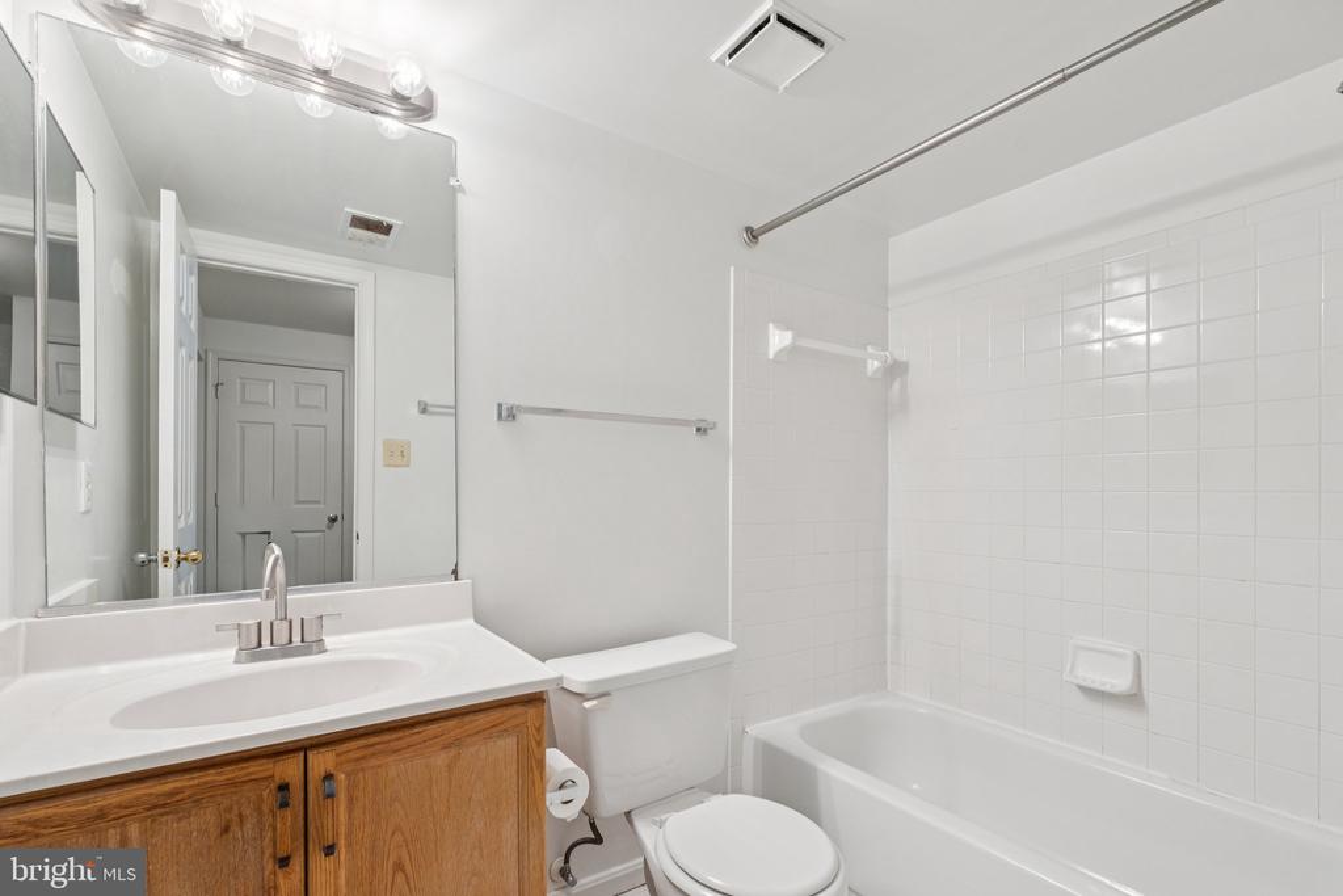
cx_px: 672
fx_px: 597
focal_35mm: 16
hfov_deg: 96.7
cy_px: 448
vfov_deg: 73.8
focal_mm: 16
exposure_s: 1/10
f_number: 8
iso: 200
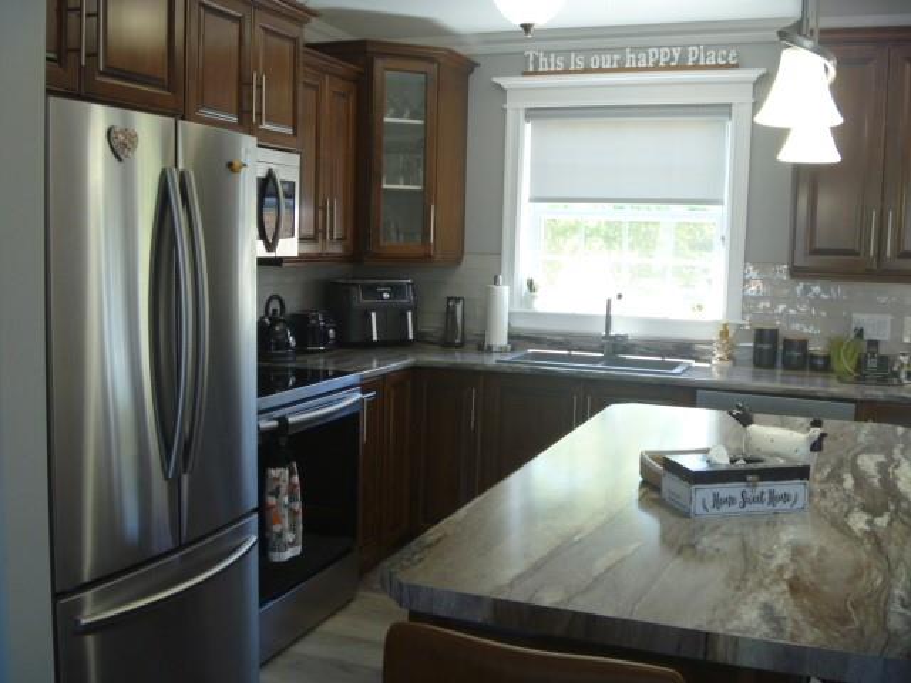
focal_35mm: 35
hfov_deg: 52.6
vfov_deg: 40.7
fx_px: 921
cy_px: 342
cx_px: 456
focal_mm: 6.3
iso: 200
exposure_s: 1/30
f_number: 3.5
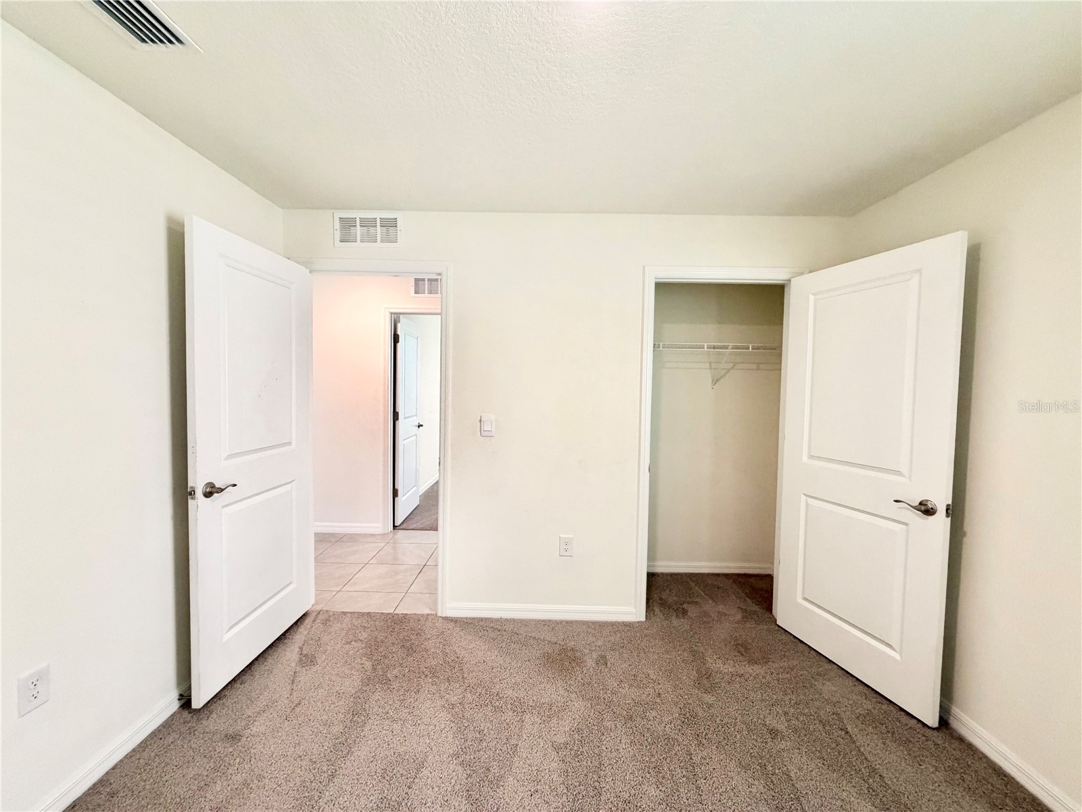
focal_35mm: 14
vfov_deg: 85.7
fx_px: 438
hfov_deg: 102.1
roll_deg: -0.8
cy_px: 406
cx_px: 541
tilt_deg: -3.1
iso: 320
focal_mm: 2.22
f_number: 2.2
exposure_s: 1/120
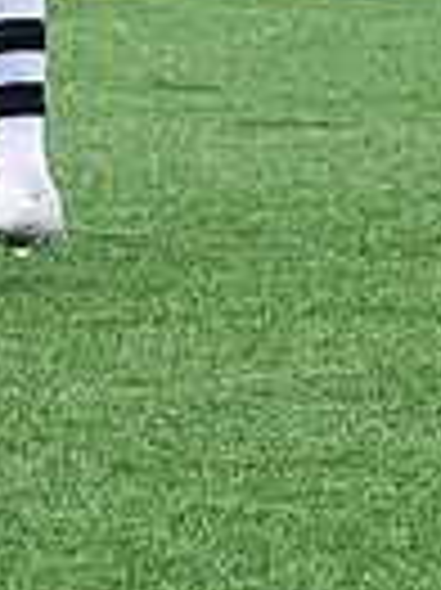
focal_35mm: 507
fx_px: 8626
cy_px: -384
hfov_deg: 2.9
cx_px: -815
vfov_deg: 3.9
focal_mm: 70
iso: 800
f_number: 4
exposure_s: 1/2000
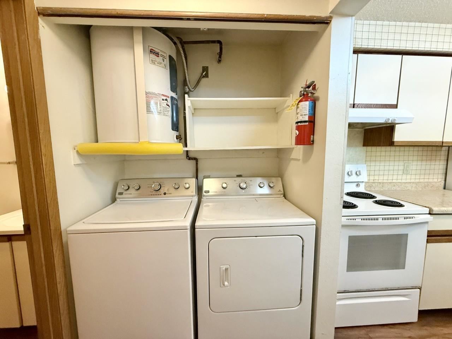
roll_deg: +0.0
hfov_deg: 102.1
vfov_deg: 85.7
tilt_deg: -6.2
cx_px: 226
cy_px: 170
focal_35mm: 14
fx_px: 183
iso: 400
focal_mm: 2.22
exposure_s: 1/60
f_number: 2.2
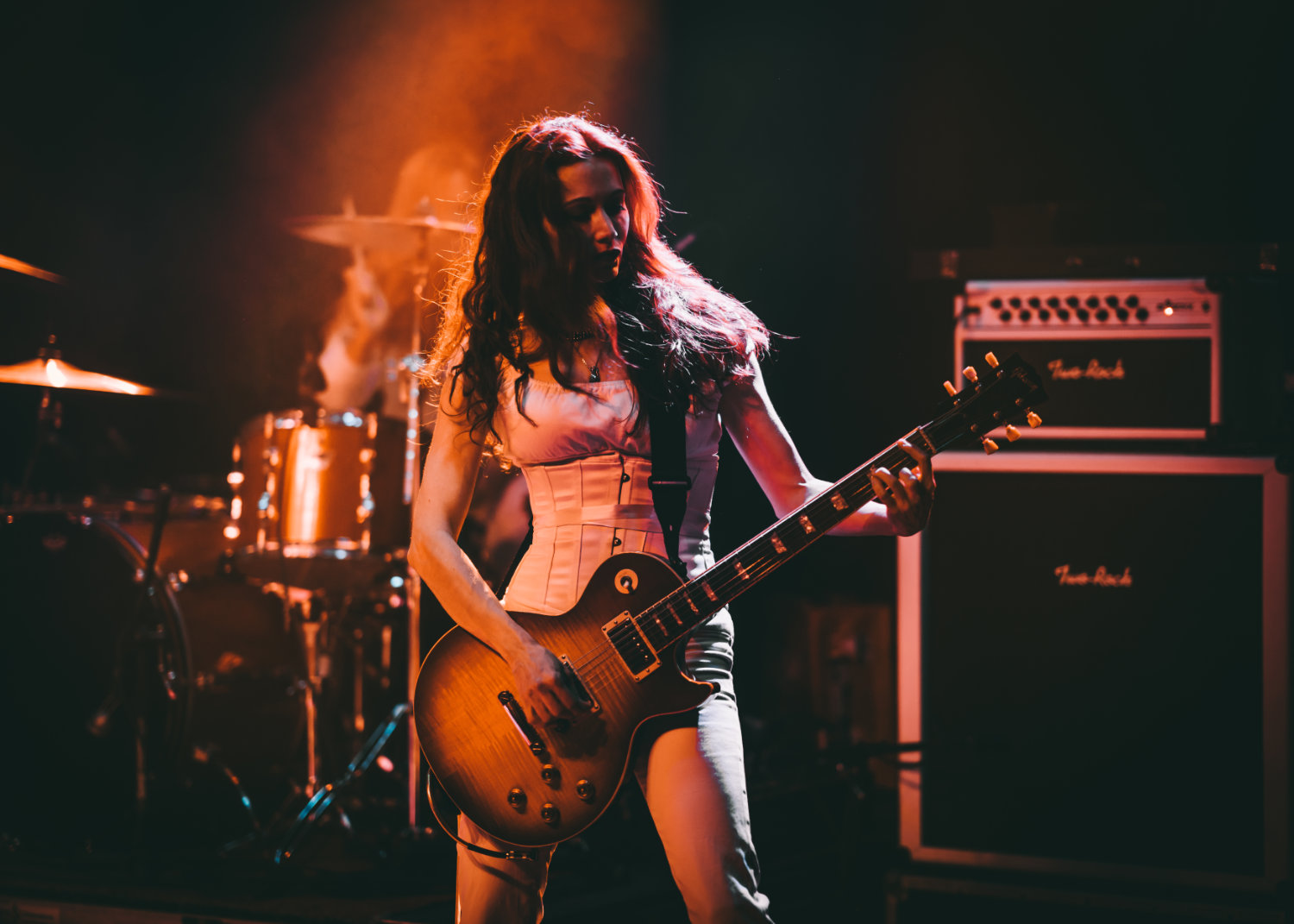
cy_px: 463
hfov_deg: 21.1
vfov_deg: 15.1
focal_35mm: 95
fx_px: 3476
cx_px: 664
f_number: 1.4
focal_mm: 85
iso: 320
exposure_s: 1/250
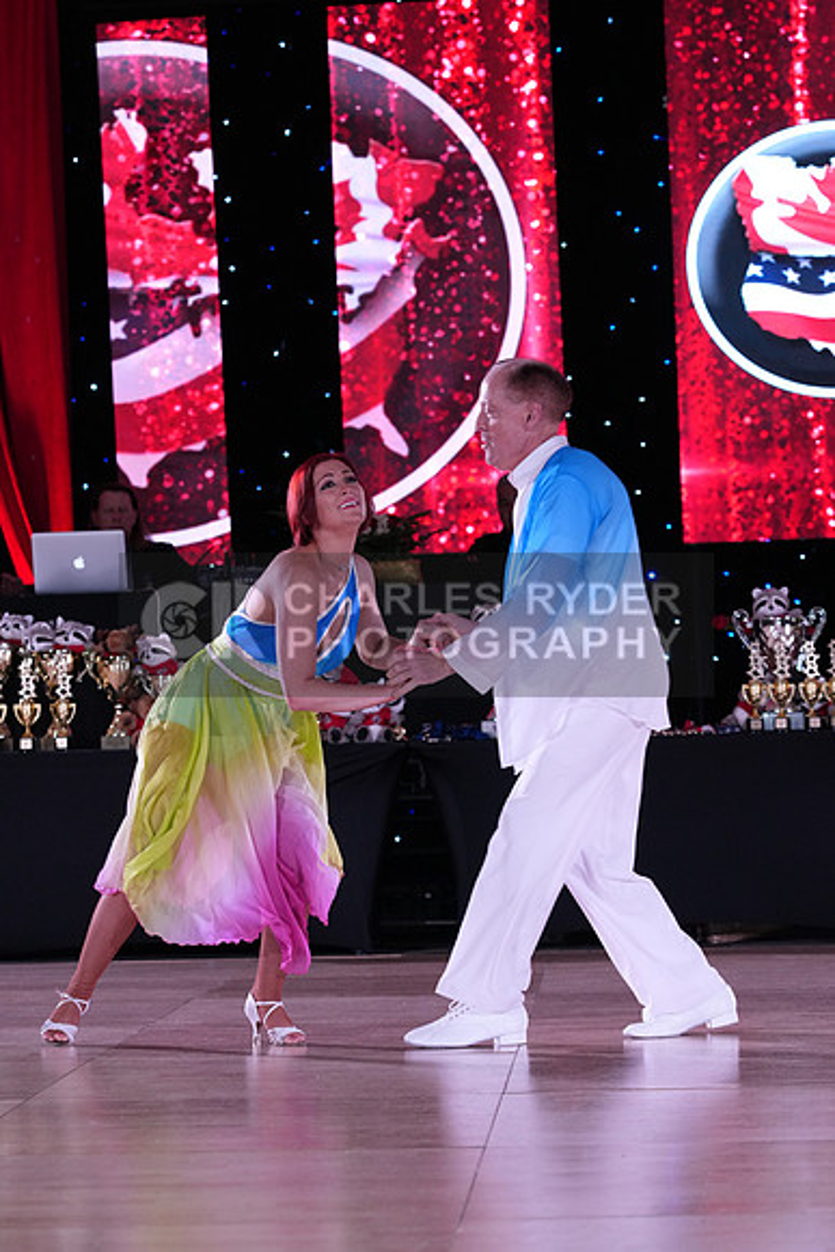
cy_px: 626
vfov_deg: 19.5
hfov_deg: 13.0
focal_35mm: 105
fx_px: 3651
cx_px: 418
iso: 2500
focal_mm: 105
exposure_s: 1/250
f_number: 5
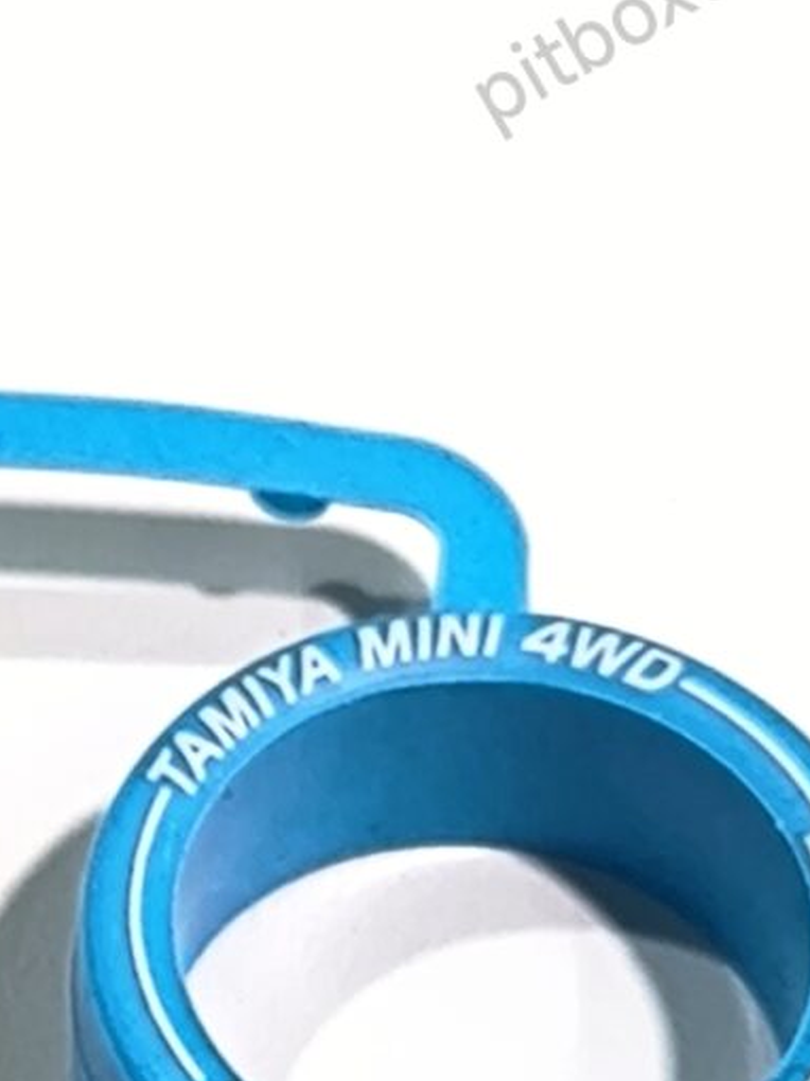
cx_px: -292
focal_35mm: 251
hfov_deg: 5.9
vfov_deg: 7.7
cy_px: 1804
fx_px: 7838
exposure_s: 1/101
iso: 400
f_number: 1.9
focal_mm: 6.92
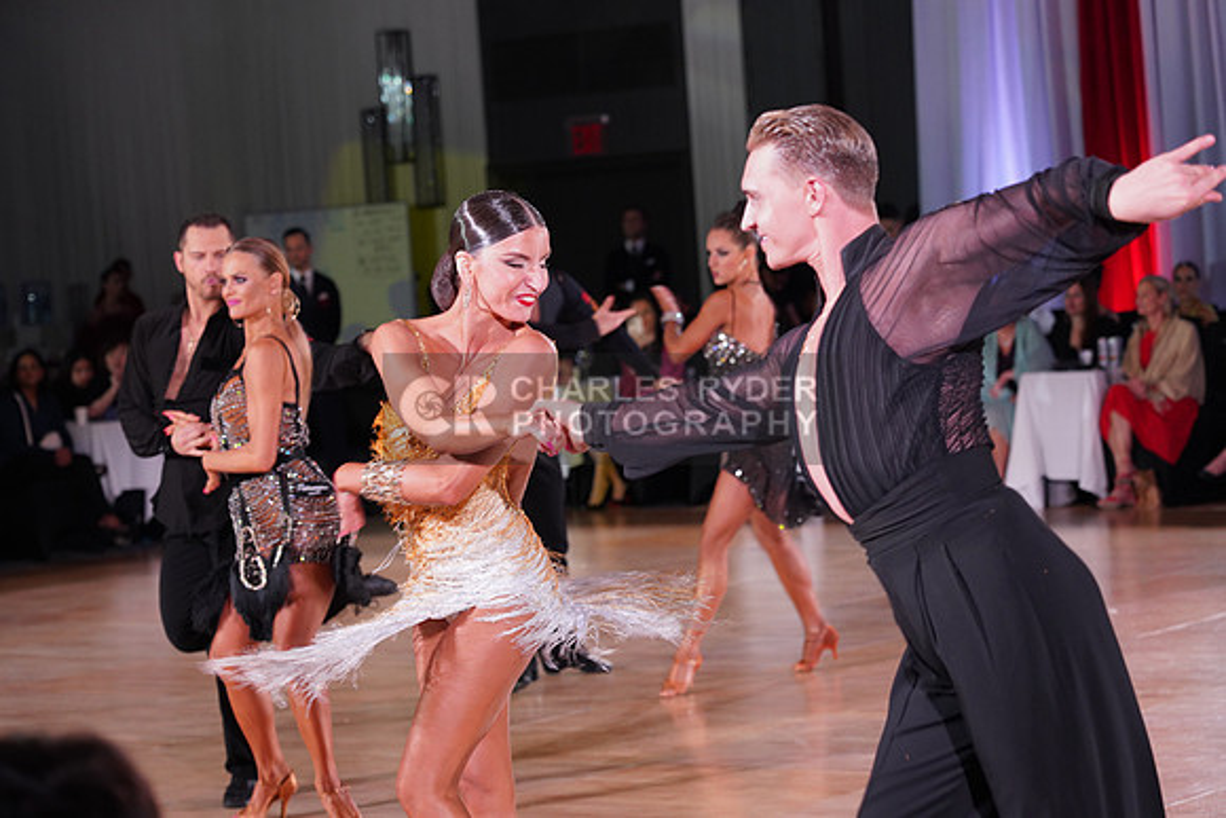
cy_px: 409
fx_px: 3577
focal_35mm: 105
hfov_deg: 19.5
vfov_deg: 13.0
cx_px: 613
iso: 1600
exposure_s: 1/160
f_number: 5
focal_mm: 105
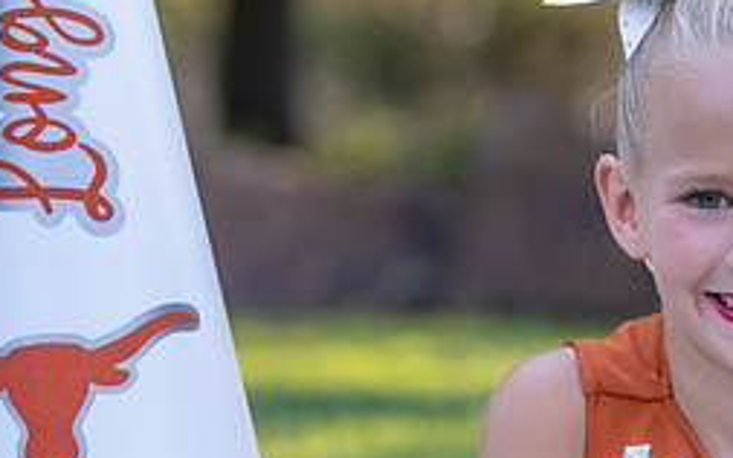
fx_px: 5333
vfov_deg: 4.9
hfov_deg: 7.8
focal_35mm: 267
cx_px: 740
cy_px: 315
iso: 200
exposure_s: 1/320
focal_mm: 90
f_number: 2.8
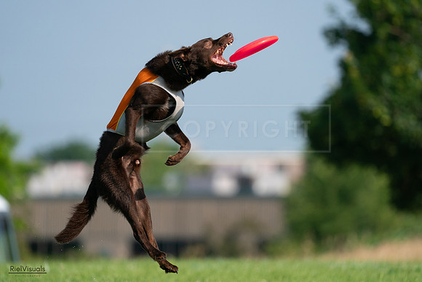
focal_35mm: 467
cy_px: 141
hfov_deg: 4.4
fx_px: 5475
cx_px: 211
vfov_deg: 2.9
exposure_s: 1/4000
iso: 1250
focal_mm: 467
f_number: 6.3
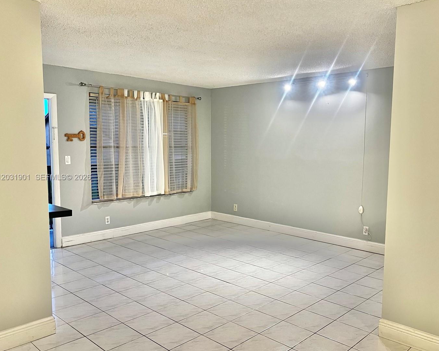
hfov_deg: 58.6
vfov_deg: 48.5
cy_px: 178
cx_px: 249
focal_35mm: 30
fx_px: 390
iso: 100
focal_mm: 5.7
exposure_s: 1/60
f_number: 1.5
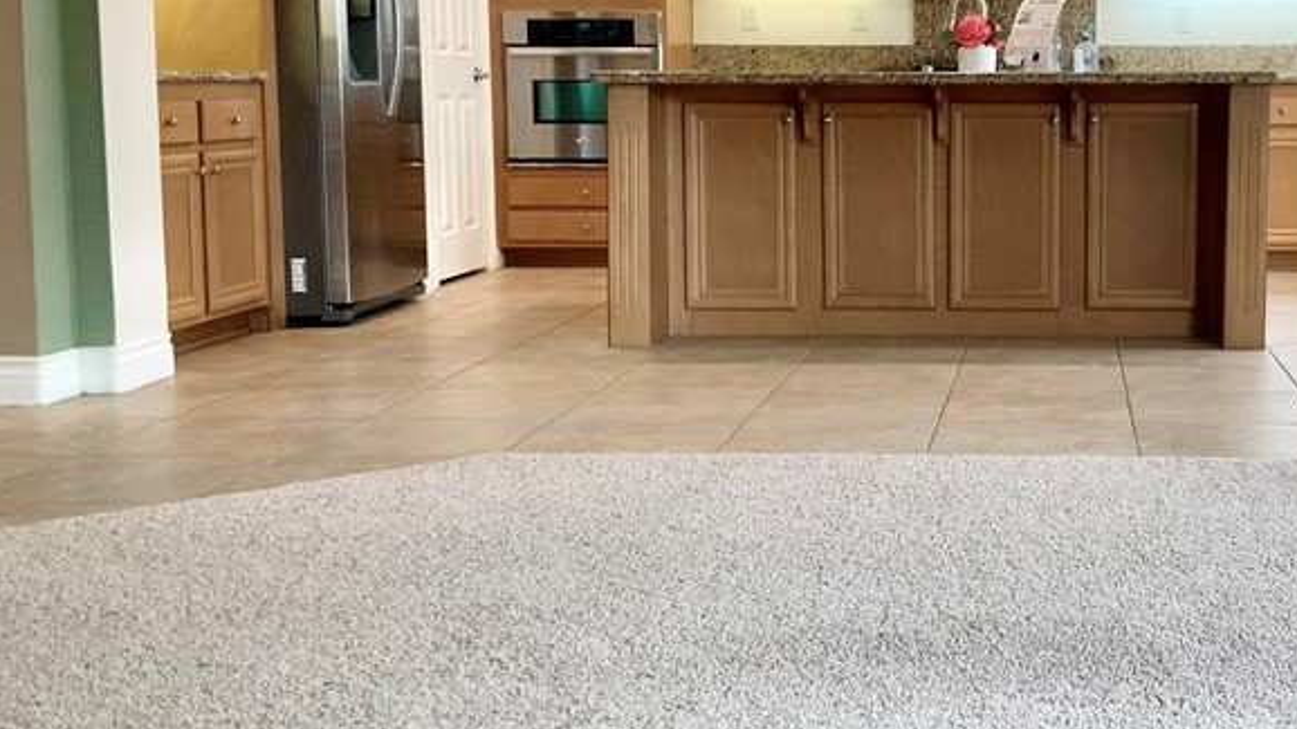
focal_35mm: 56
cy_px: 283
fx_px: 1926
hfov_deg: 36.2
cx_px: 1003
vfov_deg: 21.4
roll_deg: -0.2
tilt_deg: -5.0
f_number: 1.8
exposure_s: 1/60
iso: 50
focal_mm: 3
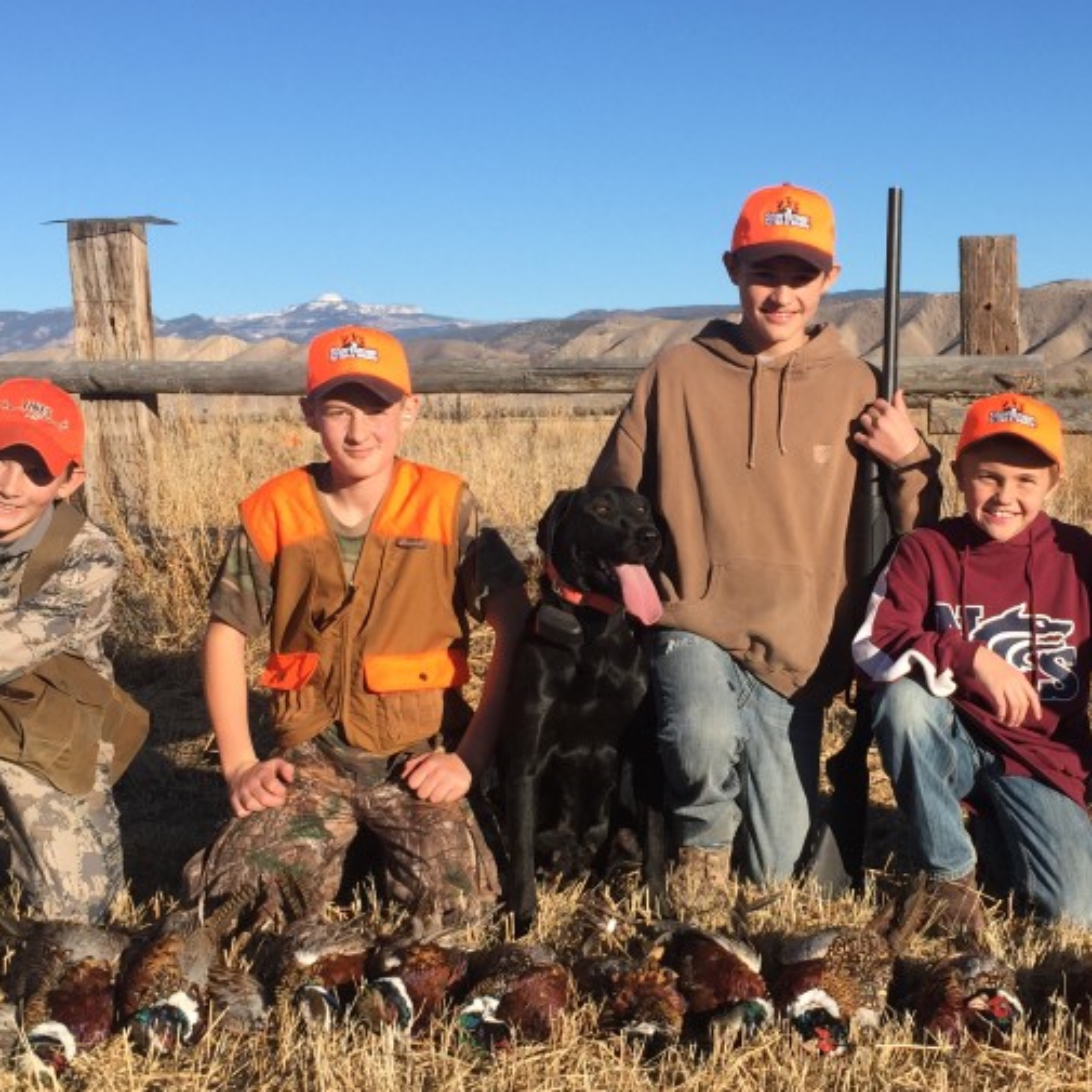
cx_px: 748
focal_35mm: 52
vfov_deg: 32.8
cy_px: 580
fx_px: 1856
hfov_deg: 32.5
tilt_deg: -6.0
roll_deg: +0.8
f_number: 2.2
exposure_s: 1/1721
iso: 32
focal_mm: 4.15
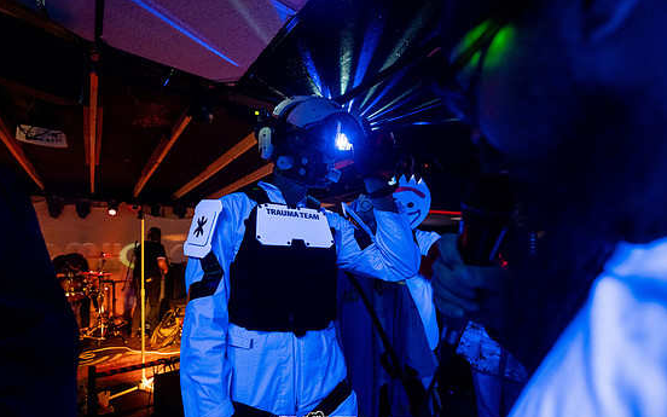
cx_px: 318
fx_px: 273
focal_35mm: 15
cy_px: 233
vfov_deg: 74.5
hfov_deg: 101.4
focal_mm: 14
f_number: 2.8
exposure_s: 1/160
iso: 3200
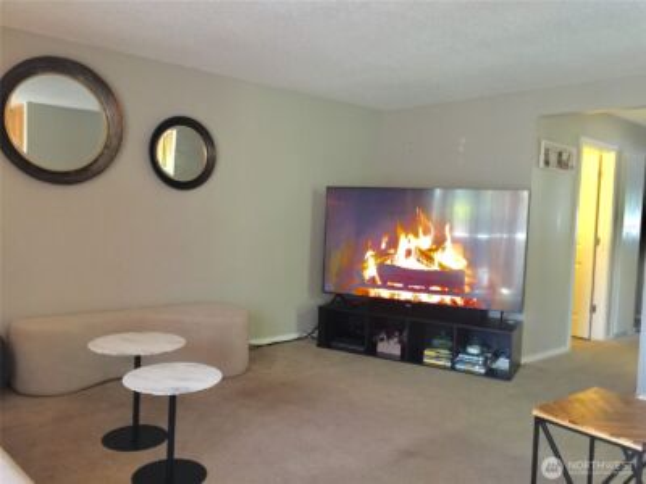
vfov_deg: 48.2
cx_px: 323
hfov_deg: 61.7
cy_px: 242
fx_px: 541
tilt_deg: -4.2
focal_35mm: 29
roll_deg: -3.6
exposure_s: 1/4
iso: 64
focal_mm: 4.15
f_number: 2.2
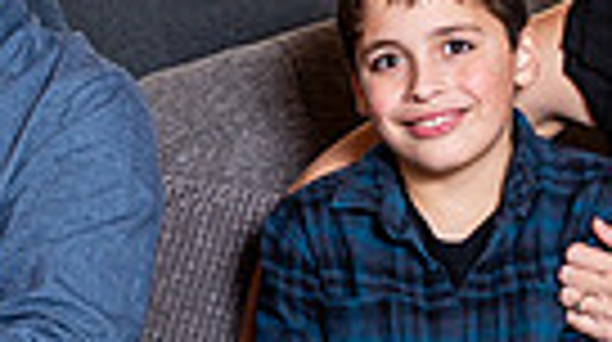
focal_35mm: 215
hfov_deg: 10.0
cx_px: 112
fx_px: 3484
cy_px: 231
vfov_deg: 5.6
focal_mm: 38
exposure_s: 1/200
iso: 500
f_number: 5
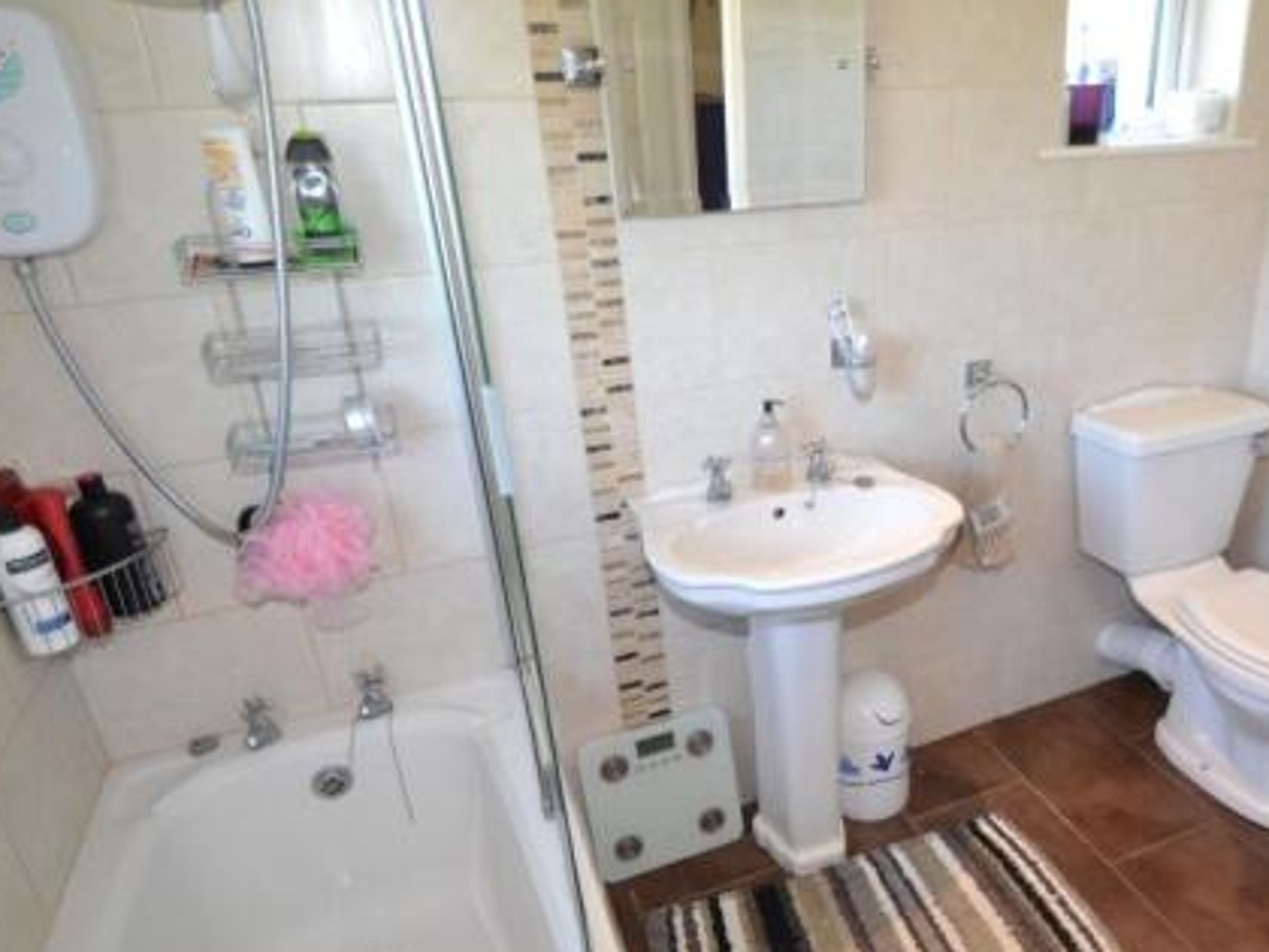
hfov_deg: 67.9
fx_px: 907
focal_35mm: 25
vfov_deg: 55.3
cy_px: 488
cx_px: 851
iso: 400
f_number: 4
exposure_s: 1/60
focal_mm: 11
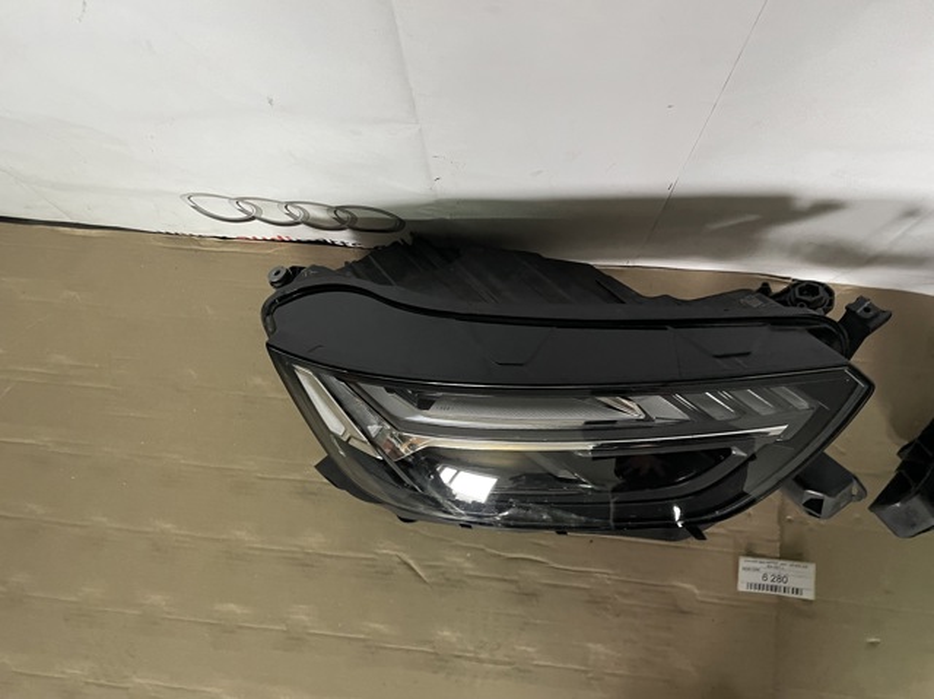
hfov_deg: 67.3
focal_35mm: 26
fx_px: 701
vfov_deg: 53.0
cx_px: 467
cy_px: 350
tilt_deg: -81.0
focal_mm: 4.2
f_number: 1.6
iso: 500
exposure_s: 1/33
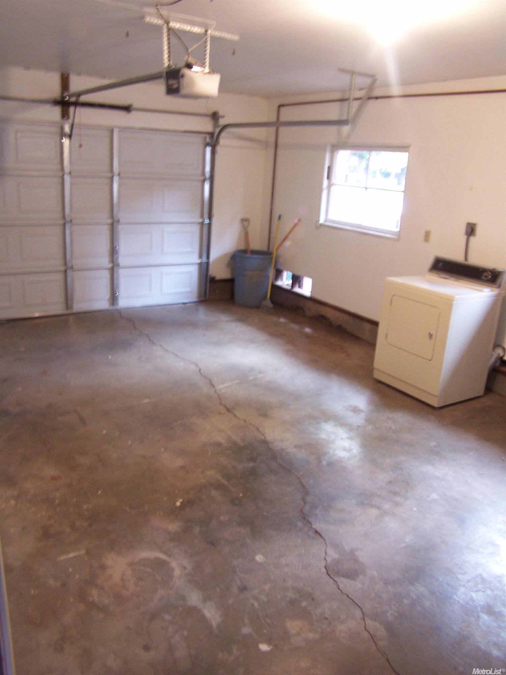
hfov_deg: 37.7
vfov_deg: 49.0
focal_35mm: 38
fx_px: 741
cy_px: 338
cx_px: 253
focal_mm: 6.3
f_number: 2.8
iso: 140
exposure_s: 1/8
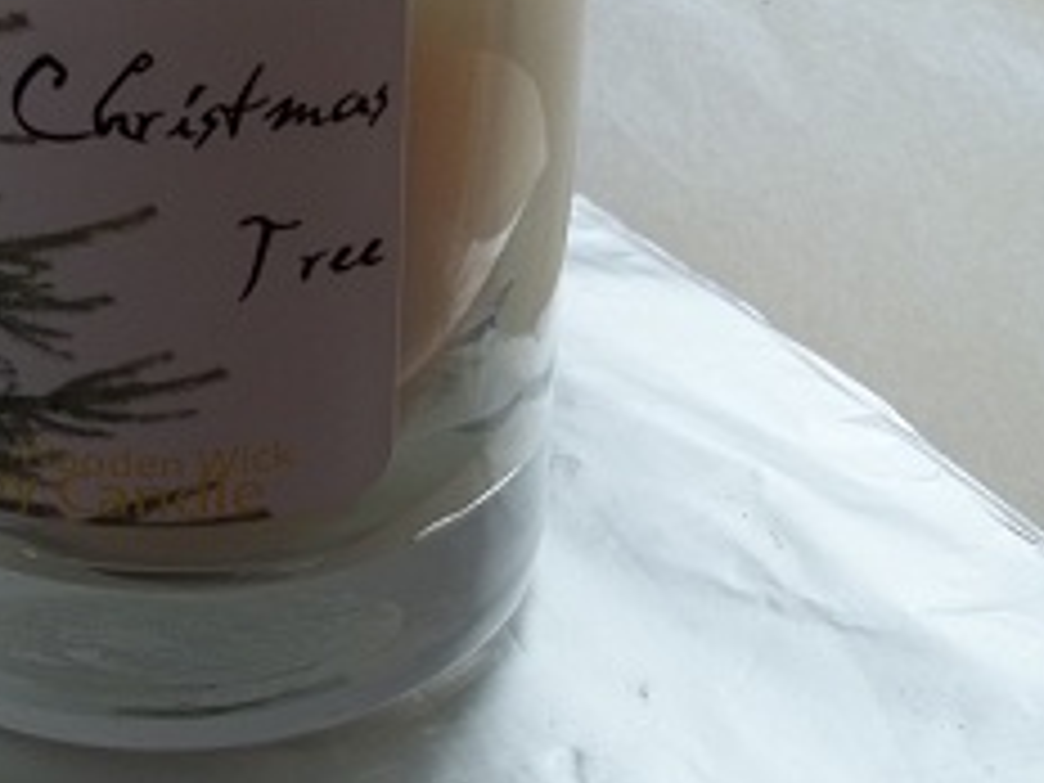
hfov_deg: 26.8
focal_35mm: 71
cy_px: 196
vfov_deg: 20.6
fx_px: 2141
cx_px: 187
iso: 64
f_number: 2.9
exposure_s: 1/60
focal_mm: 5.7
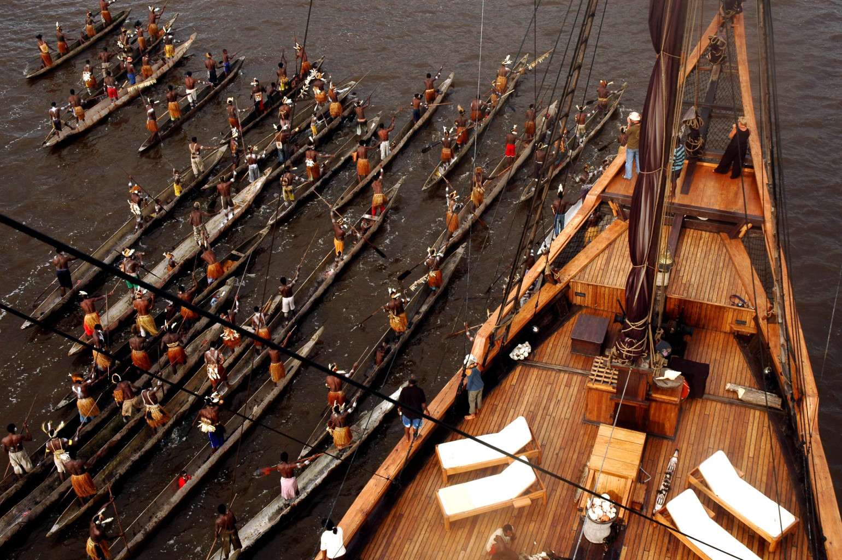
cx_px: 421
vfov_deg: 28.9
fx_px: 1087
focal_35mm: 46
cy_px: 280
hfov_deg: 42.4
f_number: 7.1
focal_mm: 31
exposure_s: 1/250
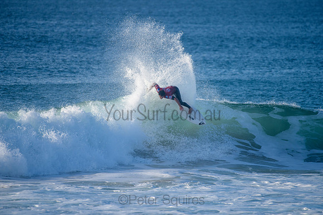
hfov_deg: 3.8
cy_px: 102
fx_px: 4843
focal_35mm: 540
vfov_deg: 2.5
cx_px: 162
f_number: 5.6
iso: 400
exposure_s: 1/2000
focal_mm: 500
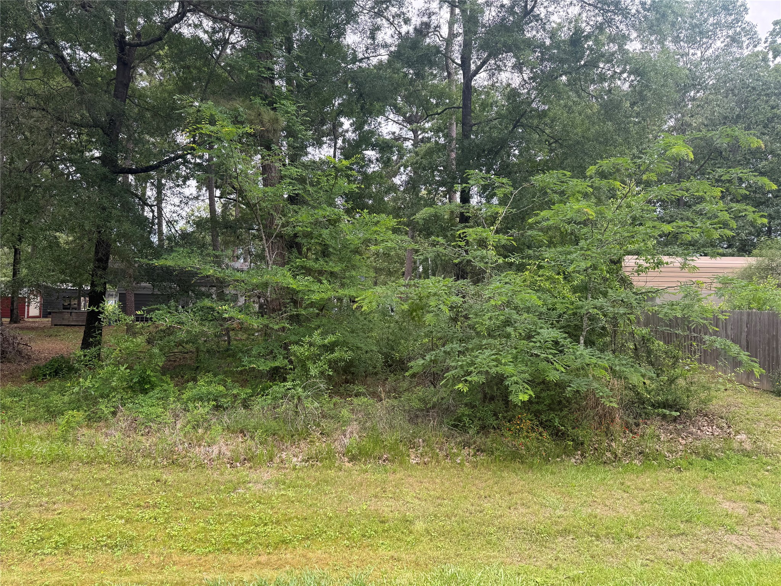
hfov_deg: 71.6
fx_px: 541
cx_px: 390
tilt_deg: -0.1
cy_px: 293
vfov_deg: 56.8
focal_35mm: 24
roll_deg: -1.4
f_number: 1.78
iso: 80
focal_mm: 6.76
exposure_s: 1/362
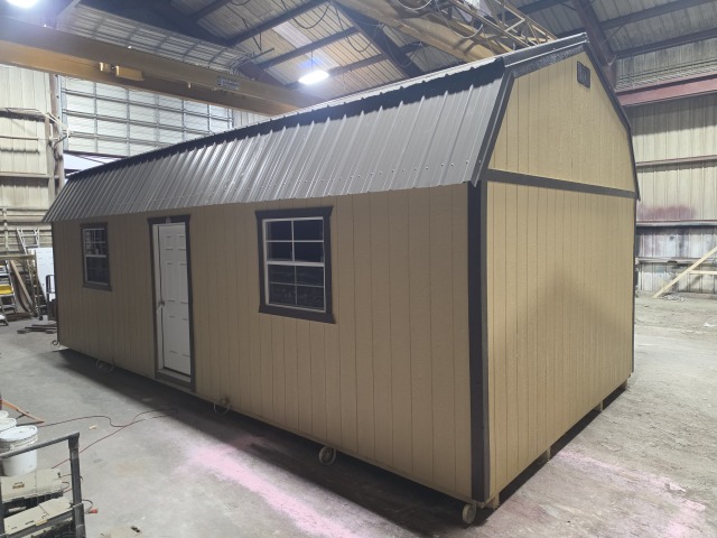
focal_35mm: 23
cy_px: 269
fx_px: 476
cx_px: 358
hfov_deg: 73.9
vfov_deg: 58.9
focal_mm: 6.5
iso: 1000
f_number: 1.4
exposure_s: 1/120
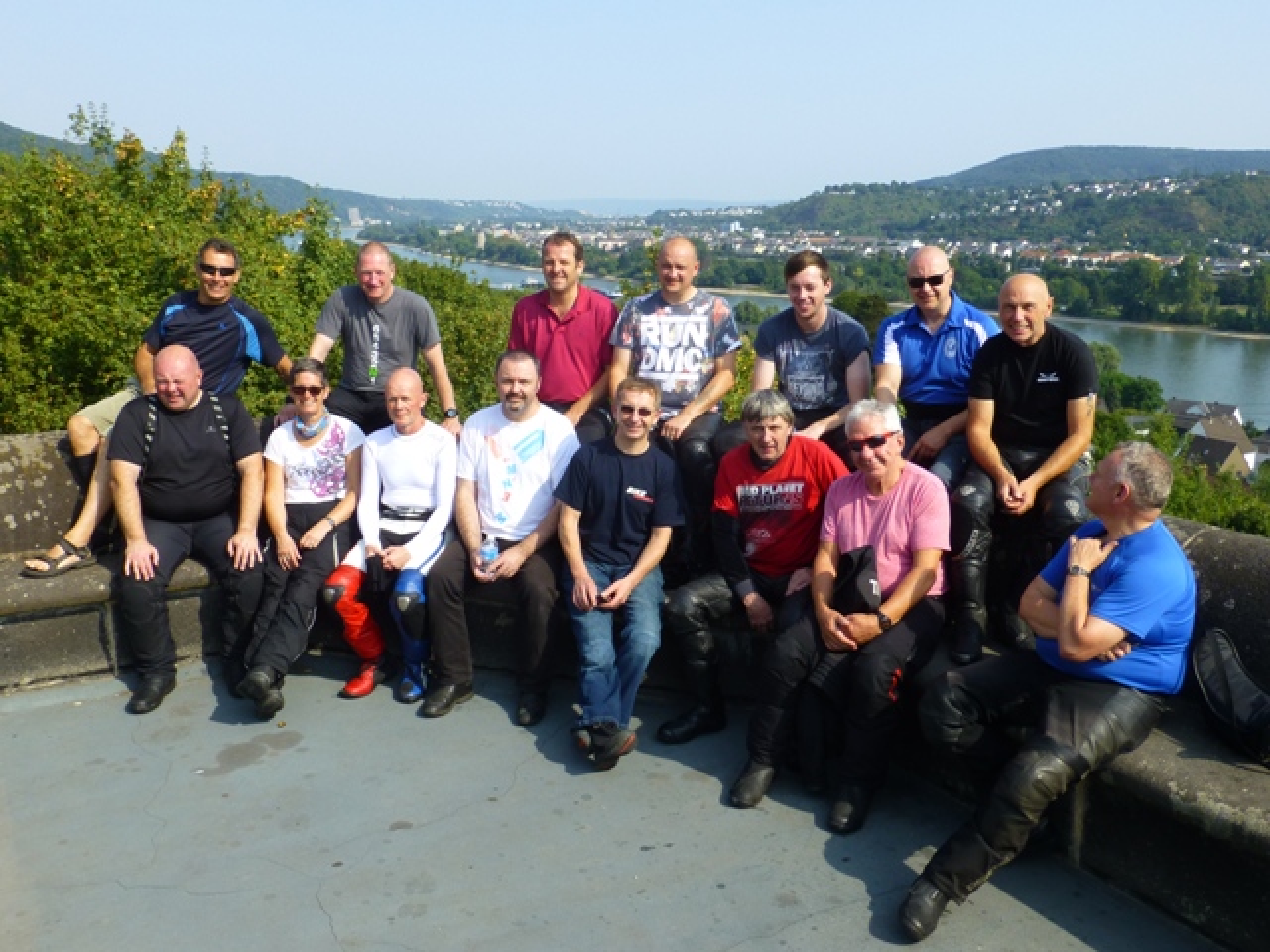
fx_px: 1137
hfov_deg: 58.4
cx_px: 635
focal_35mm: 31
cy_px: 476
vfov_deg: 45.4
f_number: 4
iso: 100
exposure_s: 1/500
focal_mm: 5.4
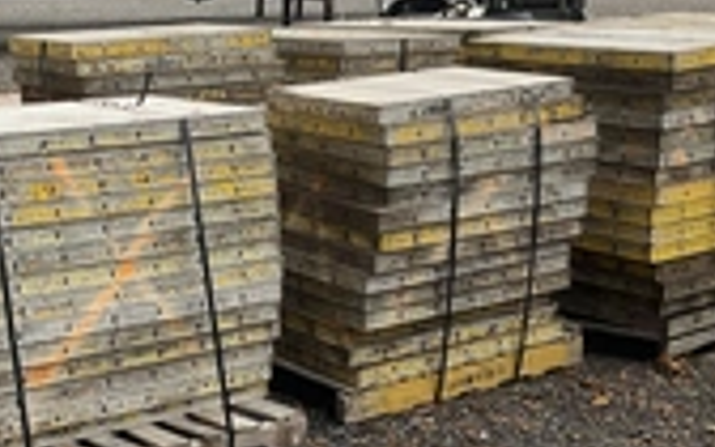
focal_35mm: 73
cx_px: 81
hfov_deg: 27.3
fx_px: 1422
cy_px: 209
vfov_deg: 17.9
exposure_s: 1/397
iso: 25
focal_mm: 3
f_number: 1.8
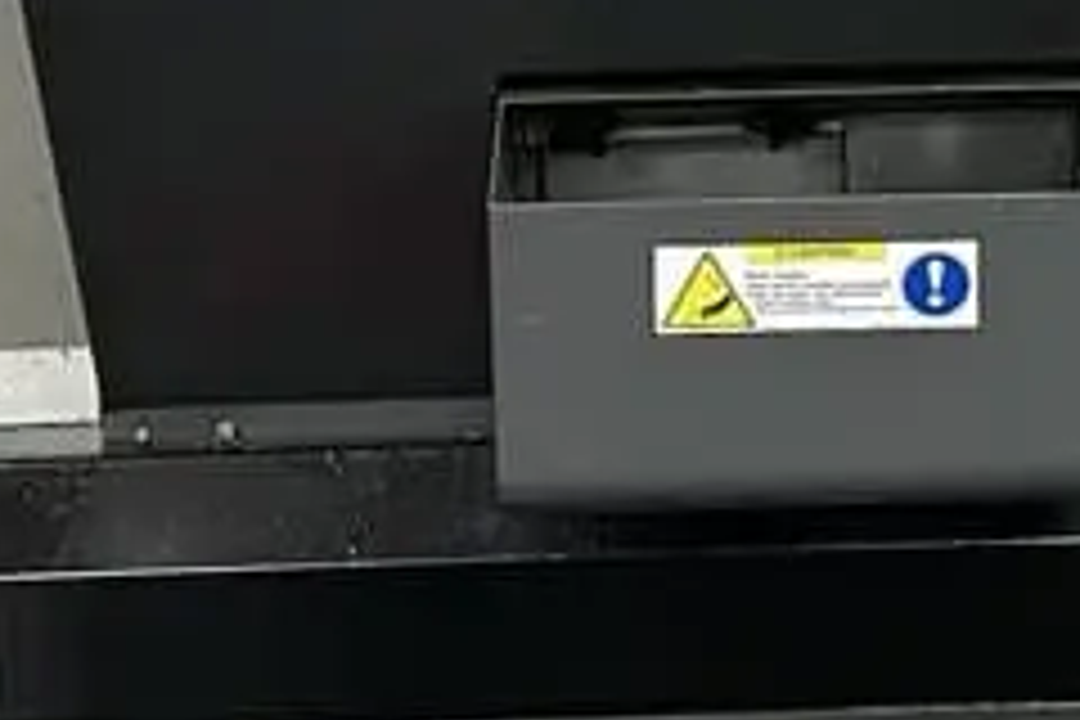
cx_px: 846
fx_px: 4320
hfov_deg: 14.2
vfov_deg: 9.4
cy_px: -238
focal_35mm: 144
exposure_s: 1/60
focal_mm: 5.7
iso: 200
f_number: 1.5
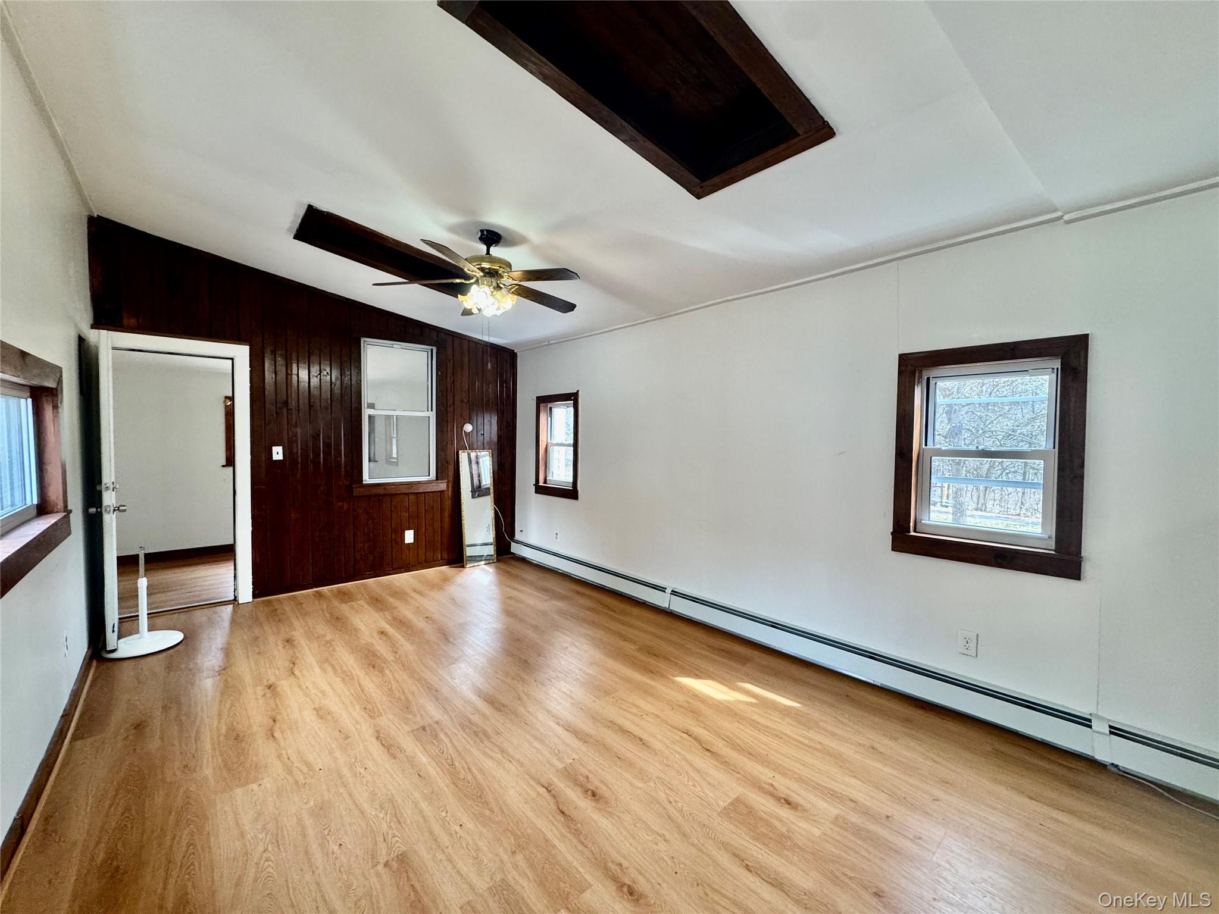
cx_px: 610
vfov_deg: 85.7
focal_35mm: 14
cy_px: 457
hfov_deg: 102.1
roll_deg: -1.1
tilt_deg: -2.1
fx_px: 493
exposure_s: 1/120
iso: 200
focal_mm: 2.22
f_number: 2.2
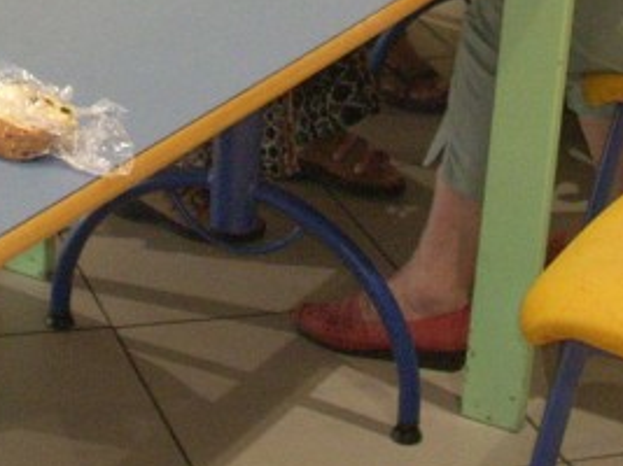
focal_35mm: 120
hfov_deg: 16.3
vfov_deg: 11.7
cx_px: 156
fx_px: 2159
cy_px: -273
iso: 259
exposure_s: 1/30
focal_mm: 6.2
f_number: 2.8
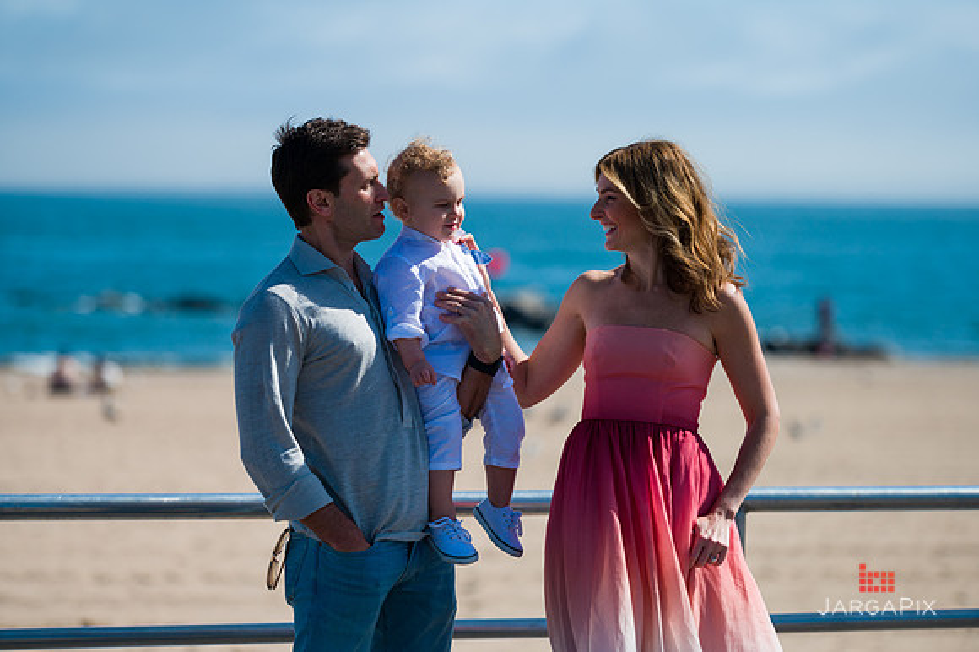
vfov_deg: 9.5
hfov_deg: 14.2
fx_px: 3941
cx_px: 490
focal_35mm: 145
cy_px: 326
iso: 200
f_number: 3.2
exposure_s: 1/5000
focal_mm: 145
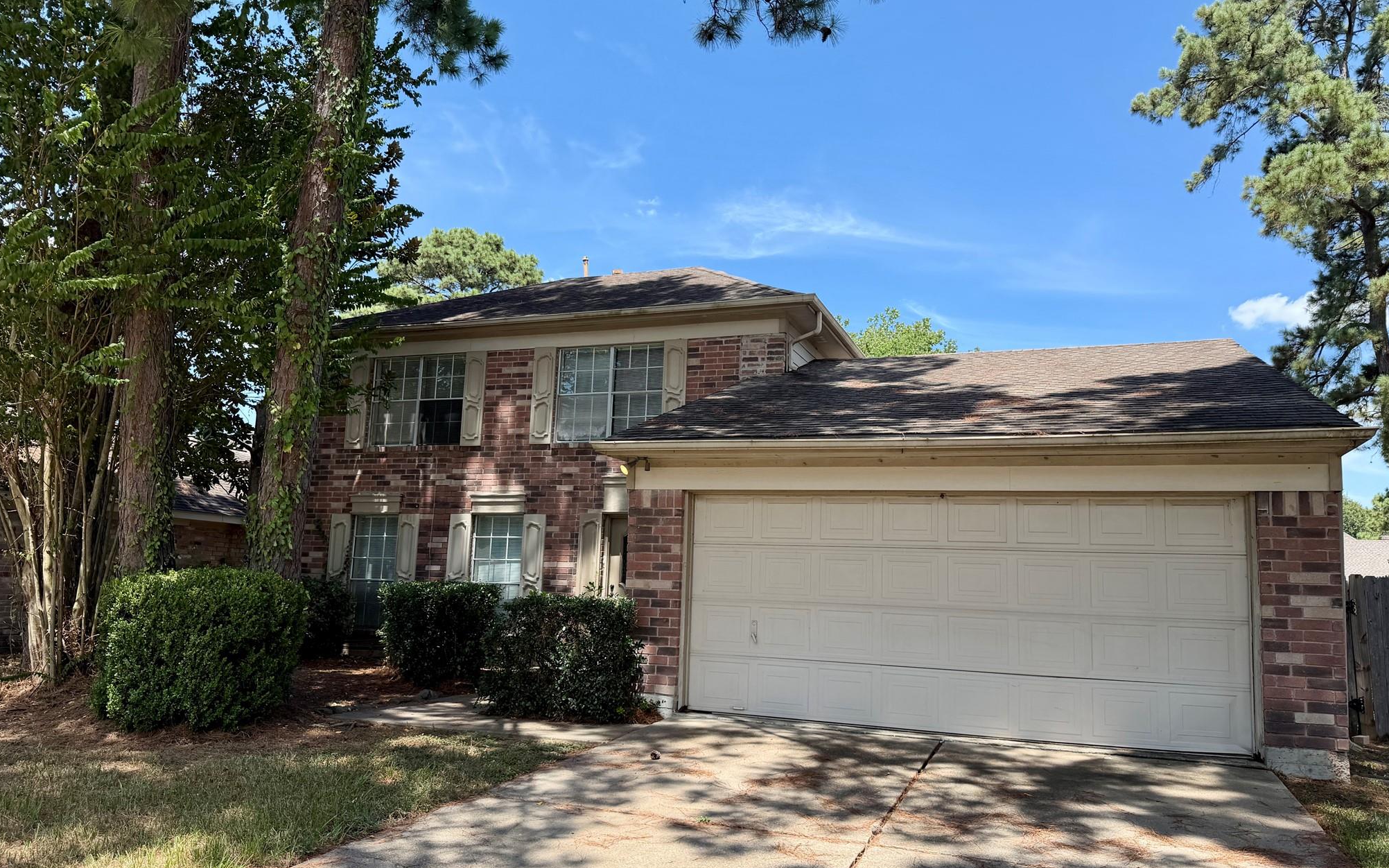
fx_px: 984
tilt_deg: +7.1
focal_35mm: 26
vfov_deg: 47.6
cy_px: 454
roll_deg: -2.6
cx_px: 707
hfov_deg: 70.4
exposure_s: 1/2053
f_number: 1.78
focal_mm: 6.76
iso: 80
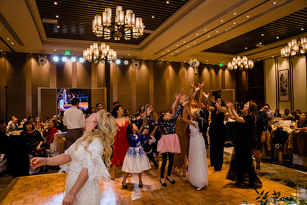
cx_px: 154
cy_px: 102
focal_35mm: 24
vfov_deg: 53.2
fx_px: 205
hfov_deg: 73.7
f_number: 4
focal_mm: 24
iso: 1000
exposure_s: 1/160
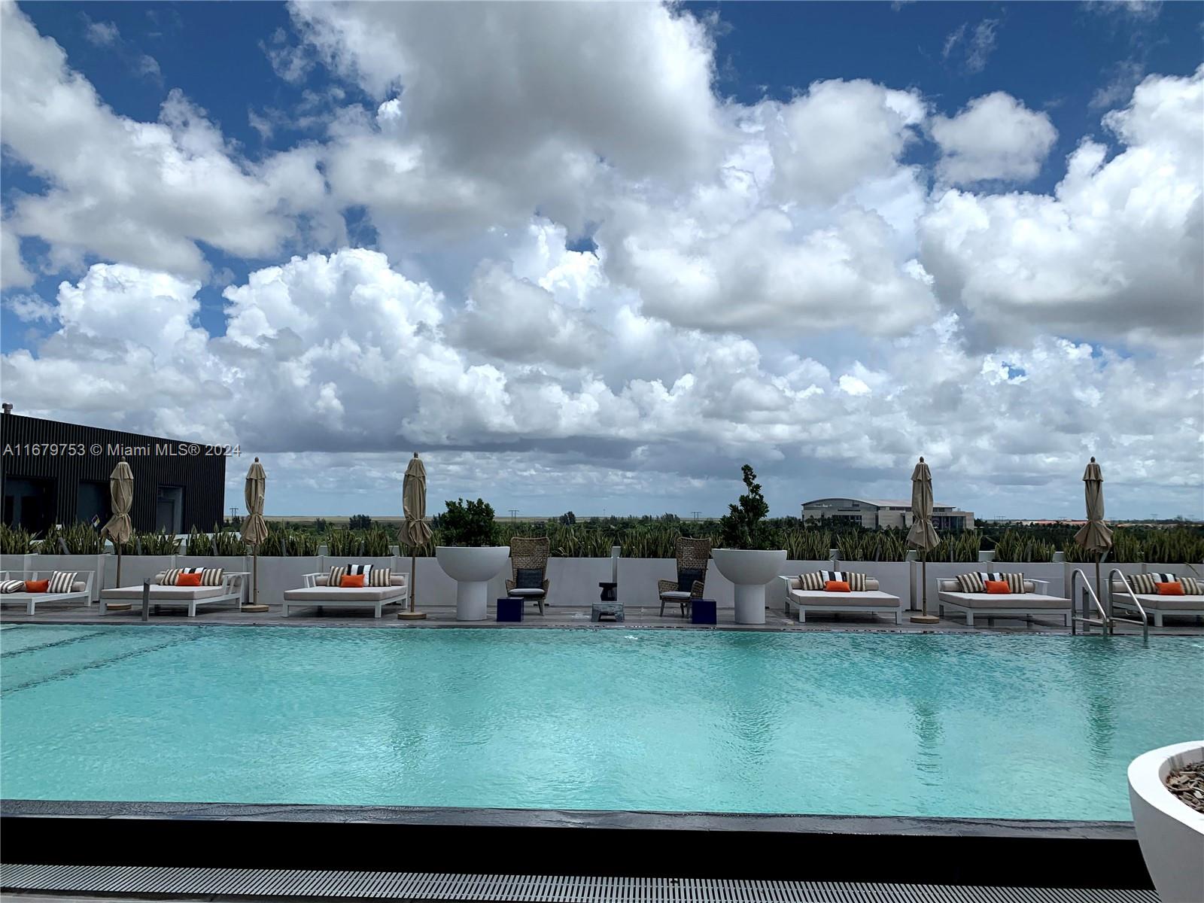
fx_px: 904
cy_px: 452
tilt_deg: +4.2
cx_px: 602
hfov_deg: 67.3
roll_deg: -0.4
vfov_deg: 53.1
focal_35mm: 26
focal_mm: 4.25
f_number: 1.8
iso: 25
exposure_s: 1/5405
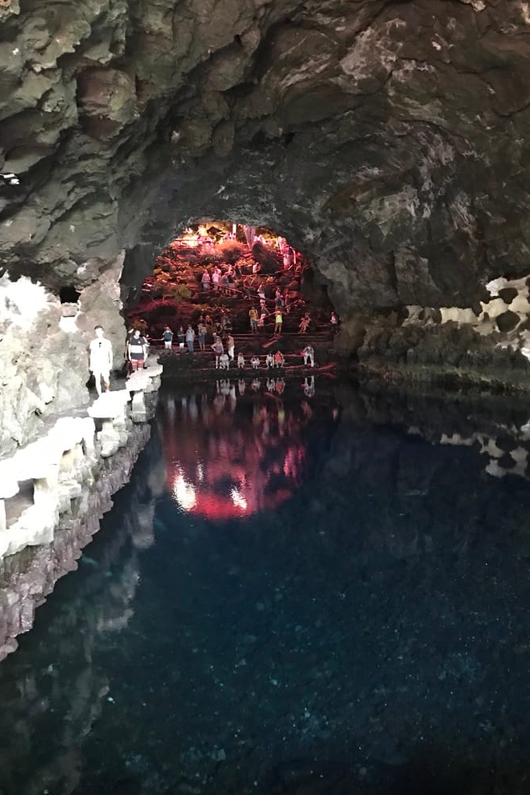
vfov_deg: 61.9
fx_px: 662
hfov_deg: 43.6
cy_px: 393
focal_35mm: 30
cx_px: 291
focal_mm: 3.99
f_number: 1.8
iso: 100
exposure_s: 1/5
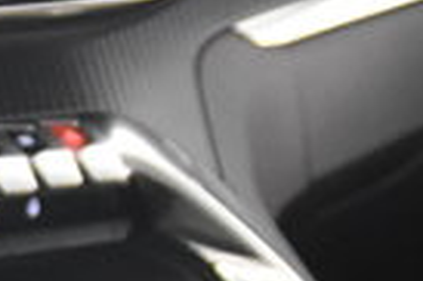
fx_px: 2629
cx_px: -442
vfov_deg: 6.1
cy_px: 403
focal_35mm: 224
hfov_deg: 8.7
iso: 3600
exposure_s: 1/30
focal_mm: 20
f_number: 2.8
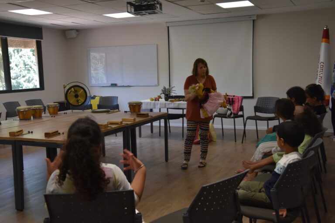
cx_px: 168
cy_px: 112
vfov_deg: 31.9
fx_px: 391
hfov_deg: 46.4
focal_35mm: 42
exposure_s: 1/125
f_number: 5.6
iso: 800
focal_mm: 28
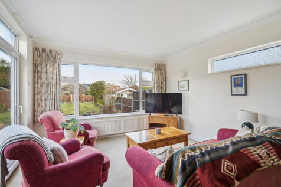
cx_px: 140
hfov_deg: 96.8
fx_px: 125
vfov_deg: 73.7
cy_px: 94
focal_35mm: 16
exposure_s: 1/20
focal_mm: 16
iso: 320
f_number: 4.5
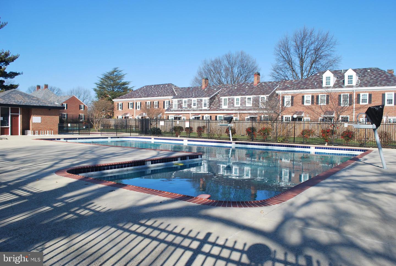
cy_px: 133
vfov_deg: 48.1
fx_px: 298
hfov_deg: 67.3
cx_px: 198
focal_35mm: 27
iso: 100
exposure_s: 1/200
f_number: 7.1
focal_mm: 18
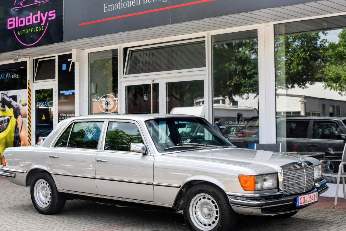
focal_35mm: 52
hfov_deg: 38.2
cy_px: 116
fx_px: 500
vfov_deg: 26.0
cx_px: 173
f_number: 5.6
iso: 250
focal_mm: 35
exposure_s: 1/250
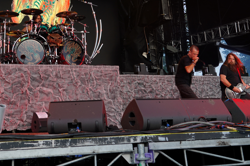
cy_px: 6
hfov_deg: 32.9
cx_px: 71
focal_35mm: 60
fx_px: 417
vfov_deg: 21.9
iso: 100
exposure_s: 1/60
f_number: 5.6
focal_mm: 30
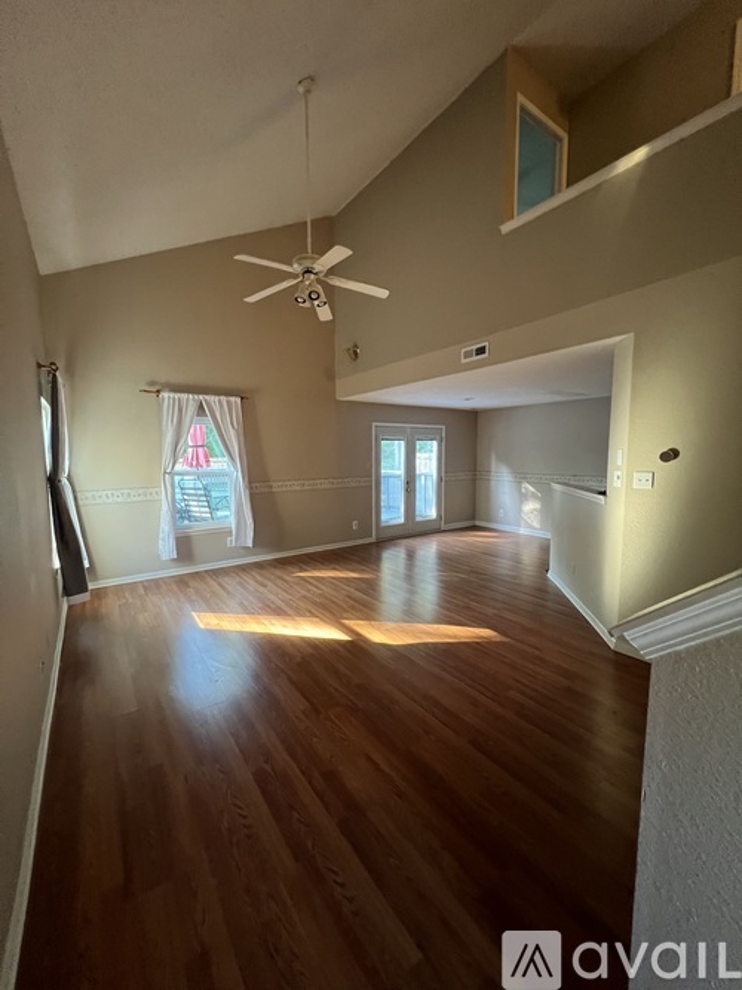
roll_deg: +0.6
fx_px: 372
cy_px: 495
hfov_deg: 89.9
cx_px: 371
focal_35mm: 13
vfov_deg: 106.2
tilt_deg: -5.8
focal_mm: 1.57
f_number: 1.8
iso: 640
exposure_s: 1/60
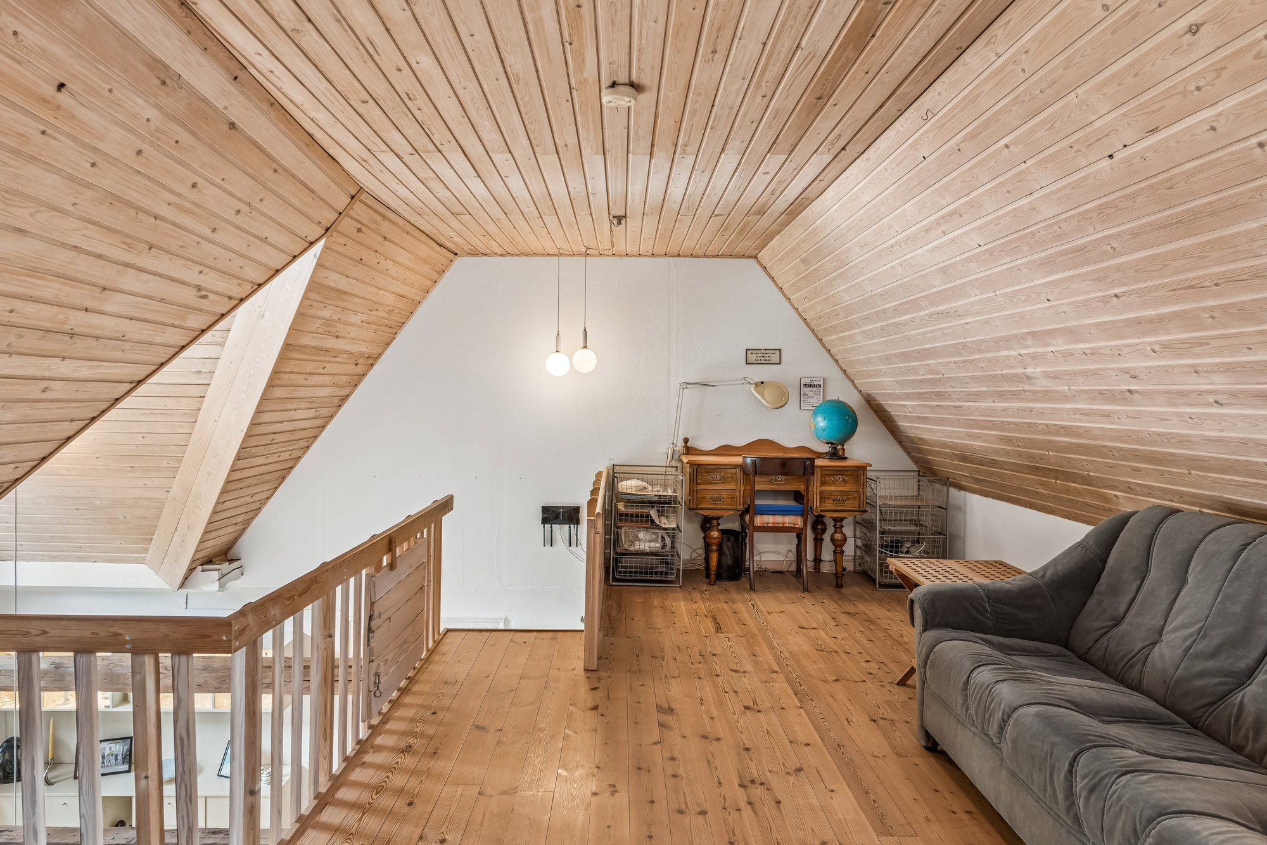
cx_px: 634
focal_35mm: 25
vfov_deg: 51.7
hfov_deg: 72.1
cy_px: 422
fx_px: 871
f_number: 8
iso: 200
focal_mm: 16.5
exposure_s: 1/2
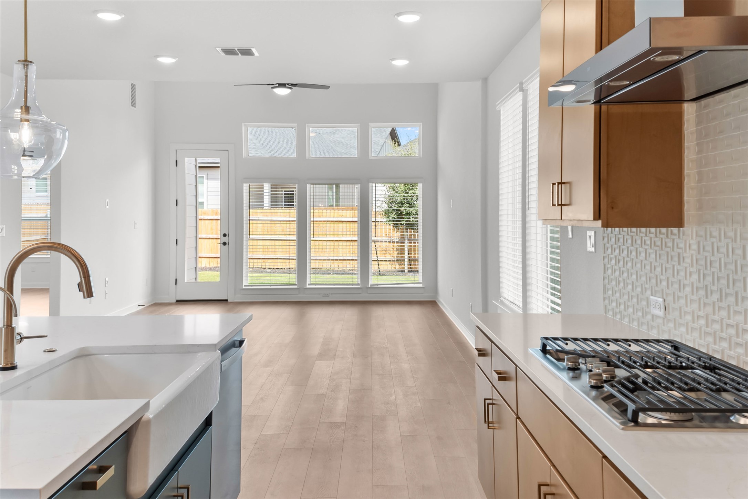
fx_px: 686
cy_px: 250
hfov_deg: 57.2
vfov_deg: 40.0
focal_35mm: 33
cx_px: 374
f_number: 8
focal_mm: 22
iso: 200
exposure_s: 1/15
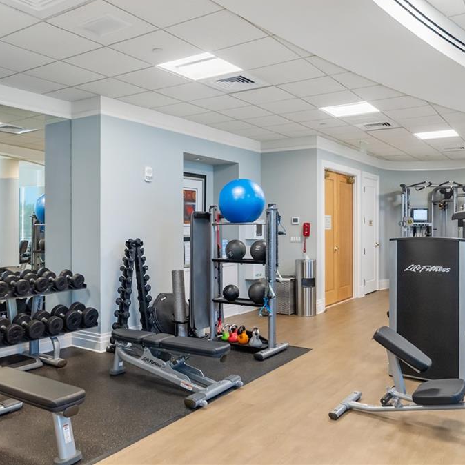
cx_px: 218
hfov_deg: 52.5
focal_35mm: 31
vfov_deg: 52.5
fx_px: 471
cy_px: 230
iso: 1250
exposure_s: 1/250
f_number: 2.8
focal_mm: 24
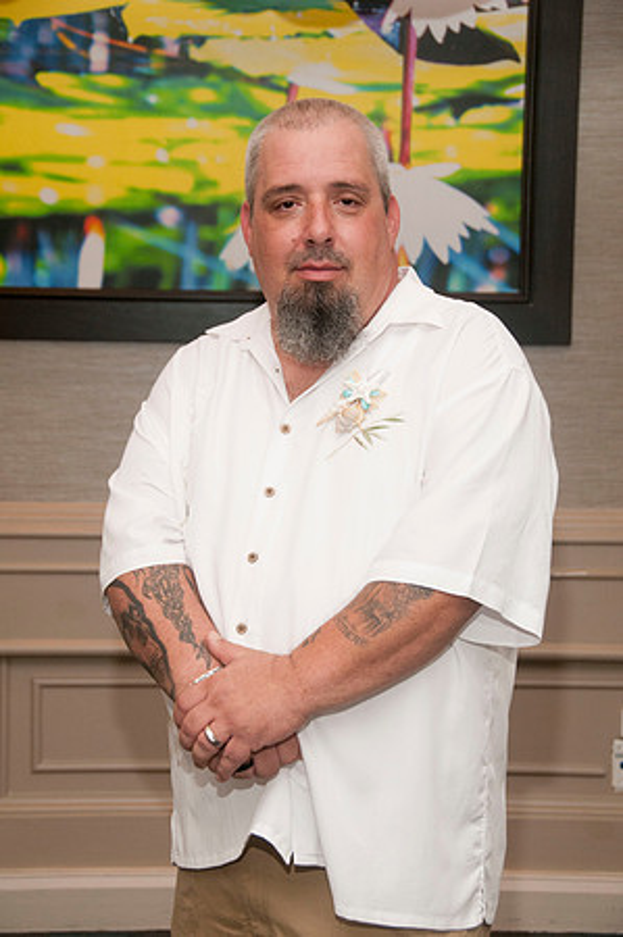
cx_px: 312
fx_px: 2146
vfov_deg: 24.6
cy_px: 468
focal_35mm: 82
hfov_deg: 16.5
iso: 400
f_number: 5.6
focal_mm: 55
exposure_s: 1/60
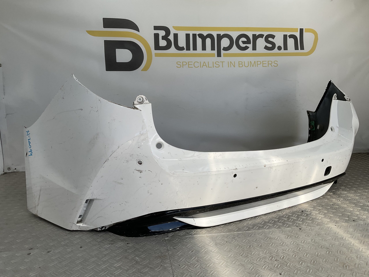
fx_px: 309
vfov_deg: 48.2
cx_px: 184
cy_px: 138
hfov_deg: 61.7
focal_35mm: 29
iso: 16
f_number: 1.8
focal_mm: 3
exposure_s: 1/883
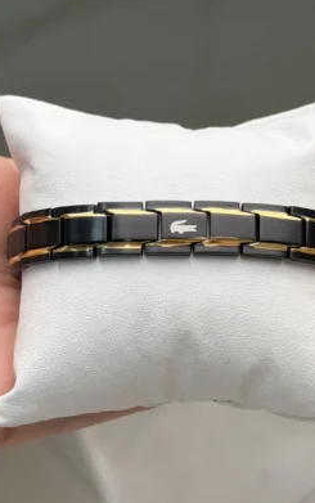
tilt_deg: -74.6
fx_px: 713
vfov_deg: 38.8
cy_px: 252
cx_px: 176
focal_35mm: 52
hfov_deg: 24.9
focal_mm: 6.76
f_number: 1.78
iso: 64
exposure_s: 1/657
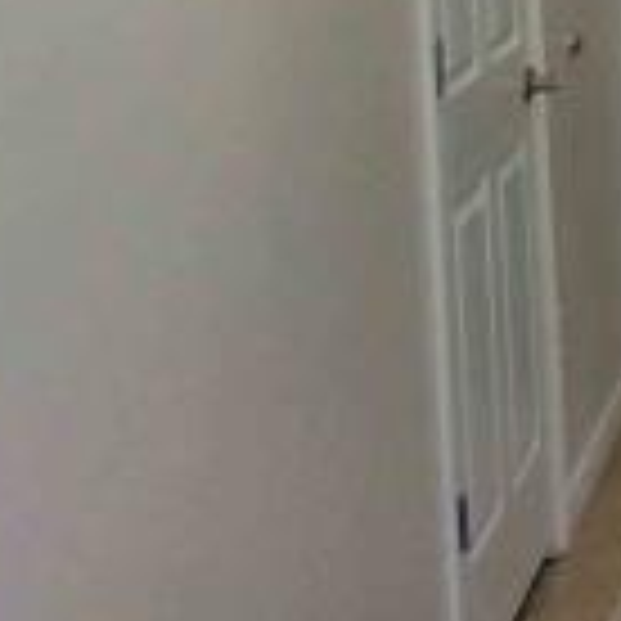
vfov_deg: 12.8
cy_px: -207
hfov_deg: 12.3
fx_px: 2659
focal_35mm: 131
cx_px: 1084
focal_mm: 3.3
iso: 64
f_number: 2.4
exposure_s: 1/120
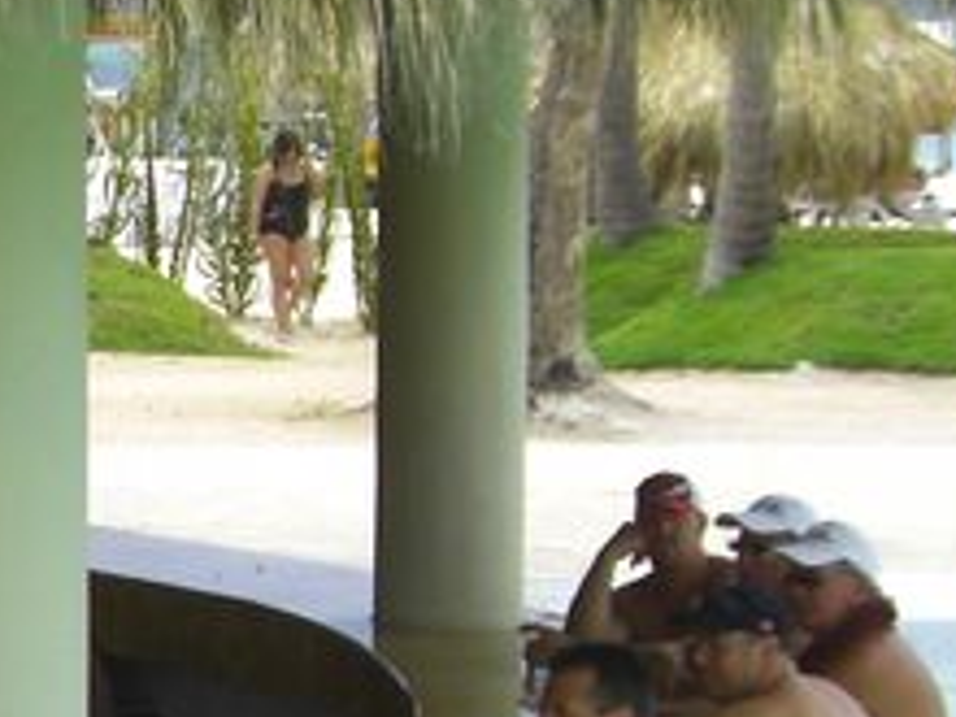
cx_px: -439
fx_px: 4888
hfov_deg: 10.8
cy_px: 556
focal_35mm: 177
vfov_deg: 8.4
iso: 64
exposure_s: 1/500
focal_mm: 6.2
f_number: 2.7
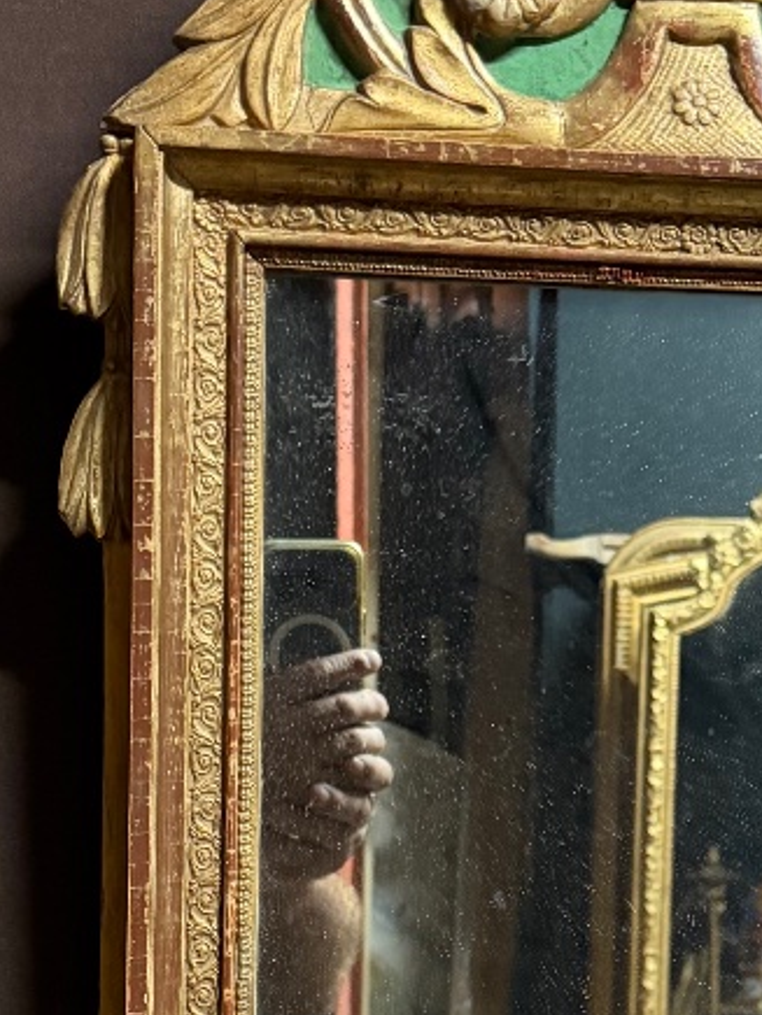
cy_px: 719
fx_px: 1937
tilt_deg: +1.9
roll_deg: -0.7
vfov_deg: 29.1
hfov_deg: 22.0
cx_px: 599
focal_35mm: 66
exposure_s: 1/33
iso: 800
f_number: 1.78
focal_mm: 6.76
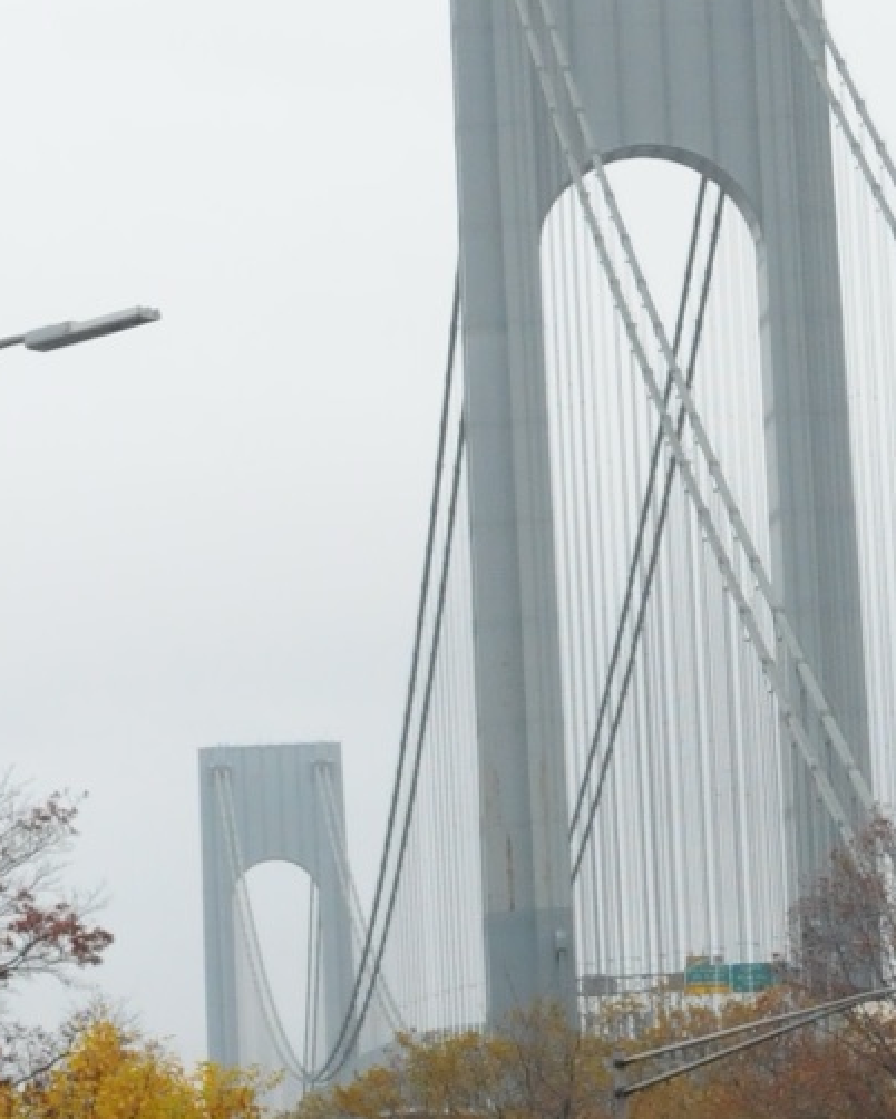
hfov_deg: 7.8
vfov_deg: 9.8
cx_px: 987
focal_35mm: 196
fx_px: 6489
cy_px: 724
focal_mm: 35
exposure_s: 1/640
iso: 1000
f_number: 9
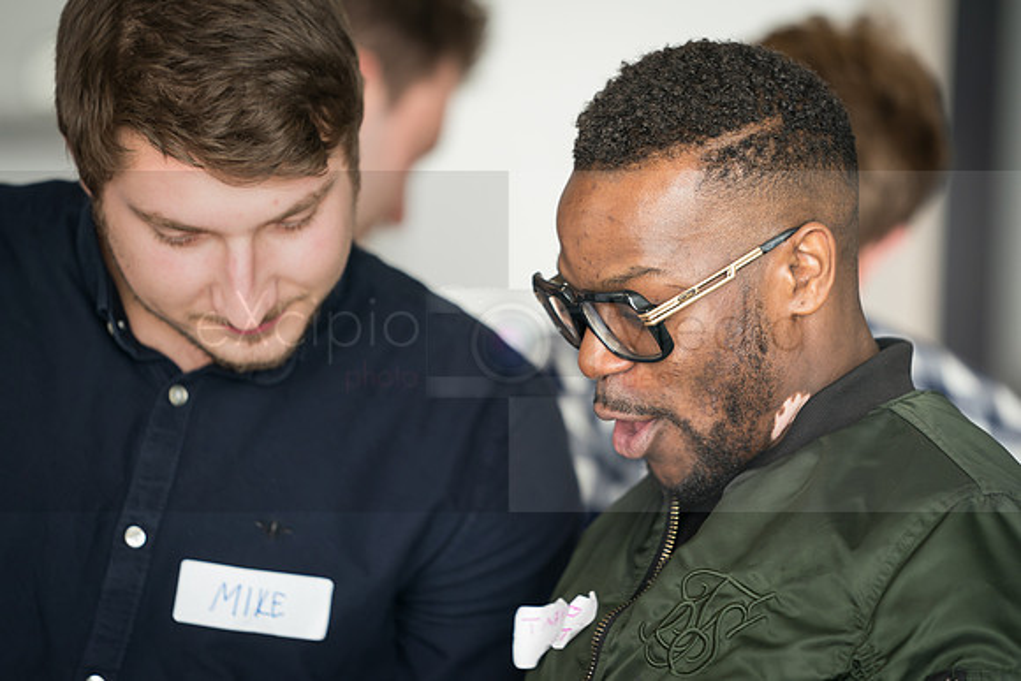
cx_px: 558
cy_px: 317
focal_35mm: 221
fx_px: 6278
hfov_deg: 9.3
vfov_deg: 6.2
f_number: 2.8
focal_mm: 200
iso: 320
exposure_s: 1/125
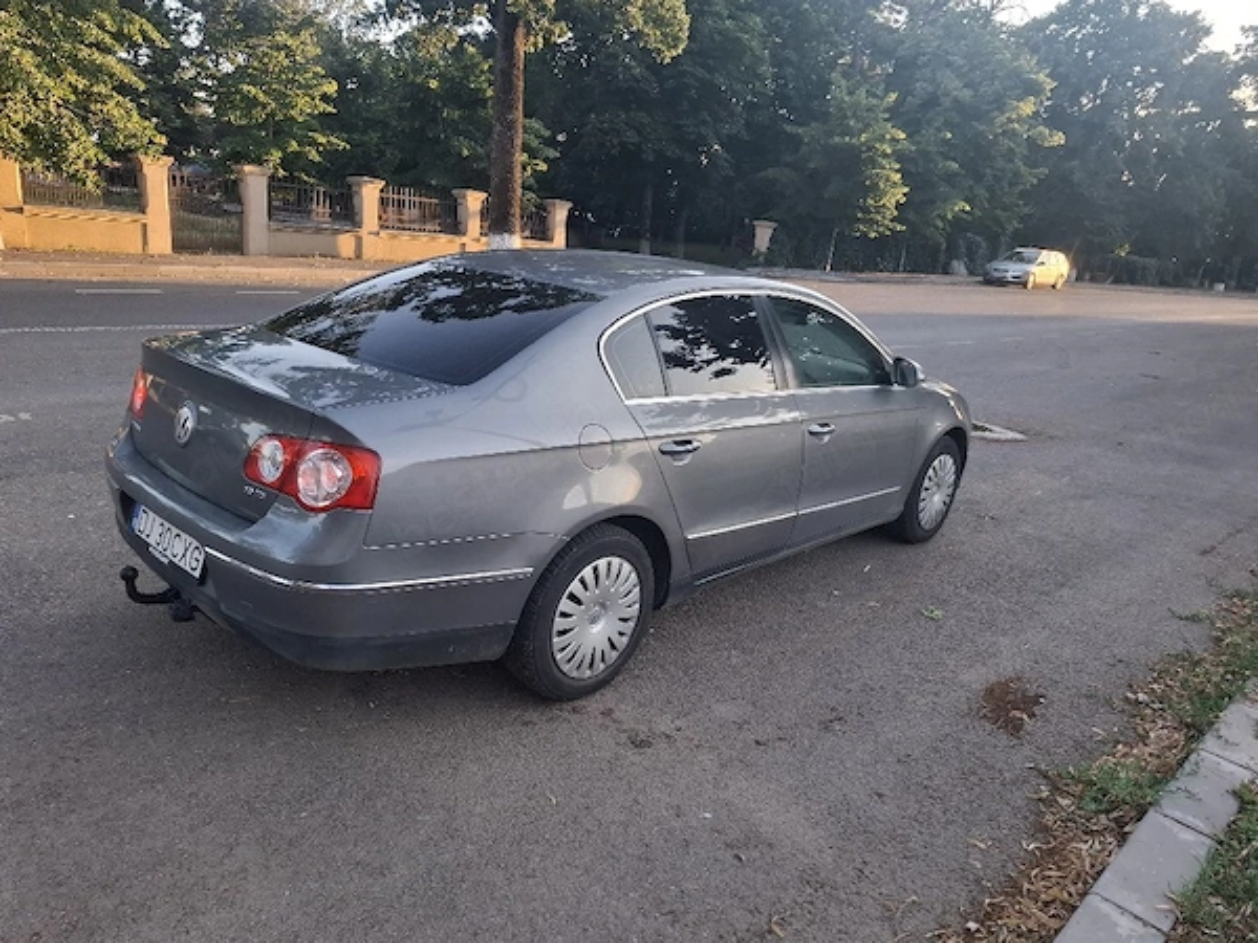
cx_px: 629
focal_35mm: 23
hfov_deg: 73.9
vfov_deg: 58.9
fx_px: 836
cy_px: 472
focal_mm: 5.54
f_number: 1.8
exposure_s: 1/167
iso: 50
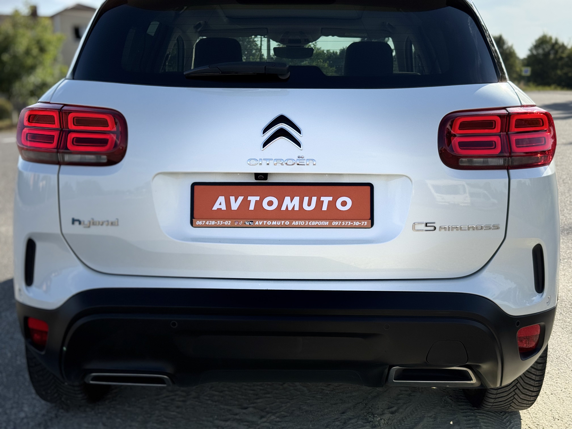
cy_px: 214
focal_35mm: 48
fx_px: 793
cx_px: 286
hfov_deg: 39.7
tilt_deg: -9.2
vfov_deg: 30.3
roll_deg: +0.8
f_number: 1.78
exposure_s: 1/4608
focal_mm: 6.76
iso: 64
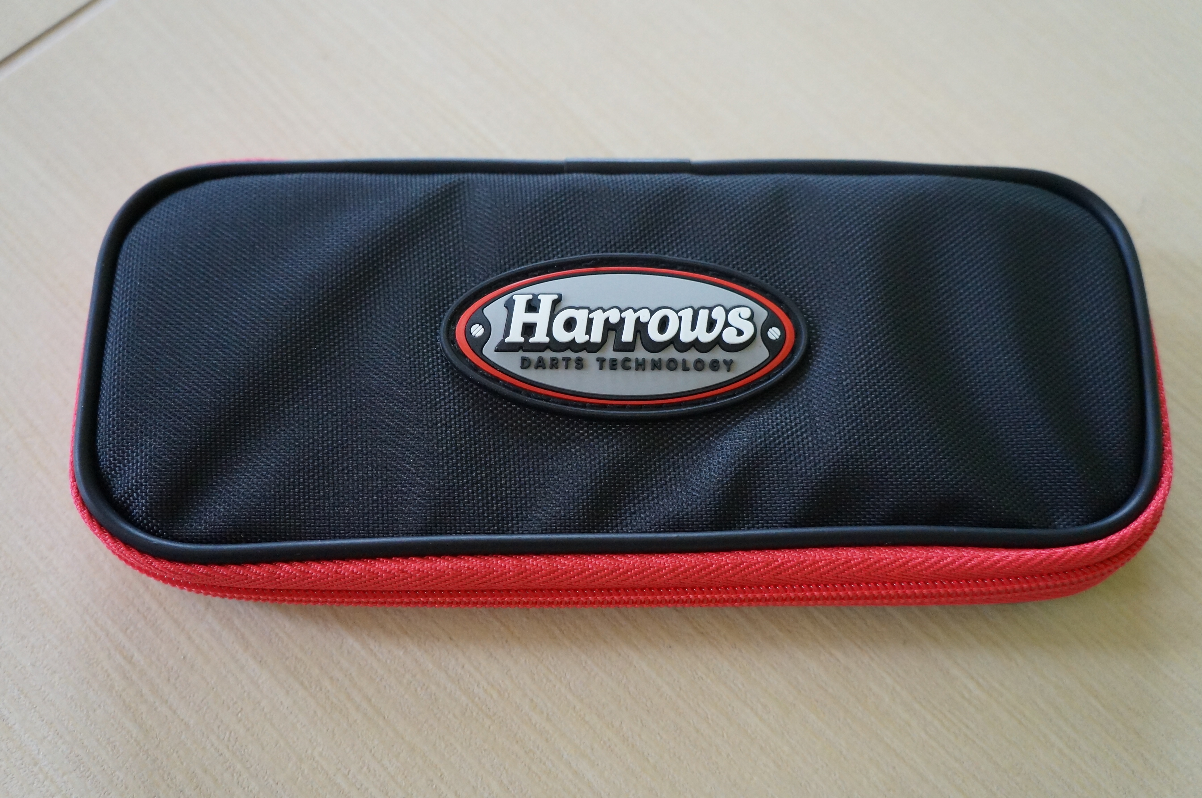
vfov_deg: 38.8
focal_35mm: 34
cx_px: 616
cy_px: 403
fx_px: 1134
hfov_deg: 55.9
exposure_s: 1/160
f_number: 4
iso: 3200
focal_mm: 22
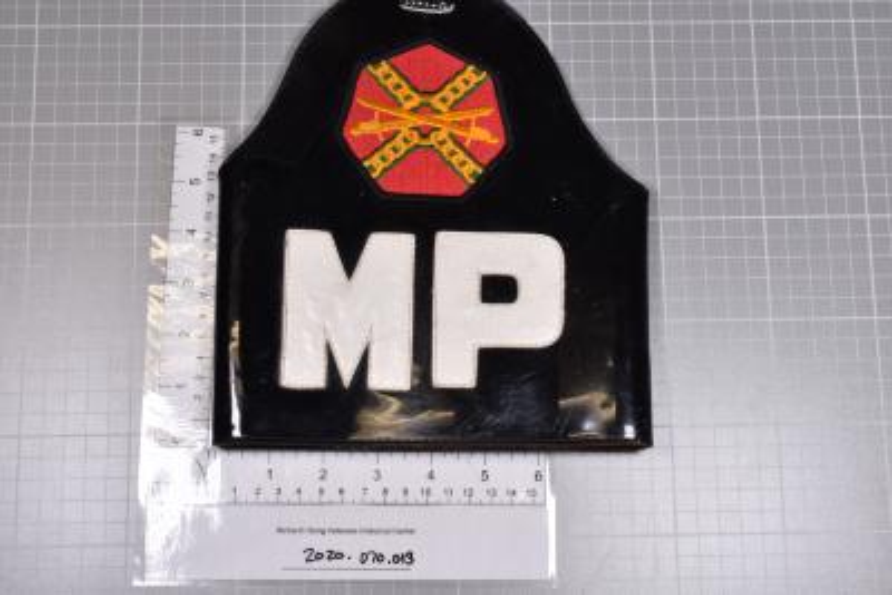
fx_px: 1487
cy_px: 298
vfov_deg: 22.6
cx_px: 446
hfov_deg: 33.4
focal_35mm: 60
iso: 250
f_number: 5.6
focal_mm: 40
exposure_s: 1/125
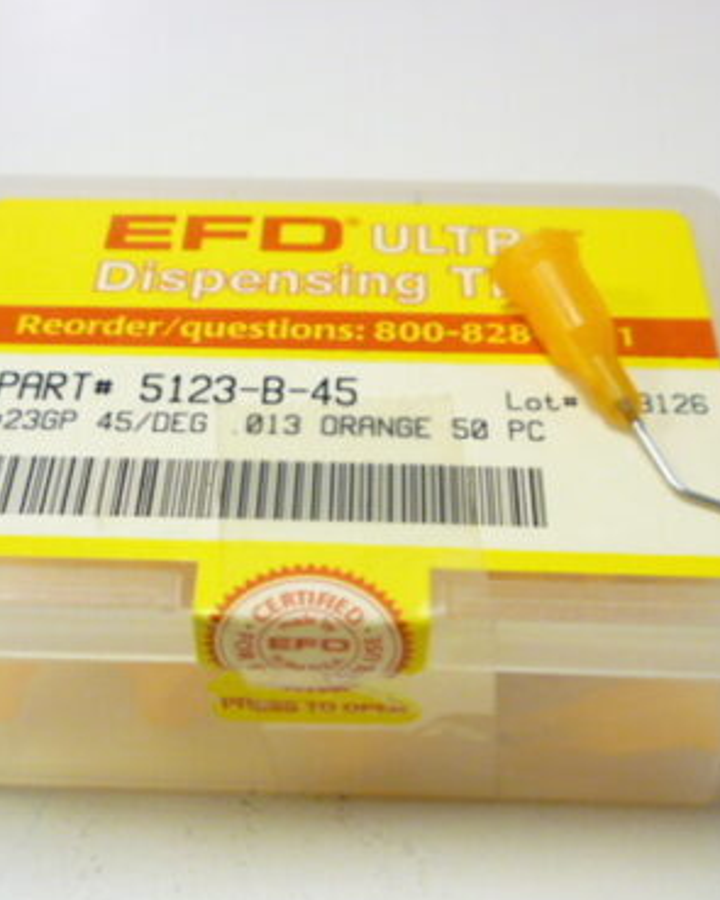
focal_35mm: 46
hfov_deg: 32.7
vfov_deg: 40.2
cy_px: 544
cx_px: 334
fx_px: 1226
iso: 400
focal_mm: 5.2
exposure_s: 1/20
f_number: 3.3
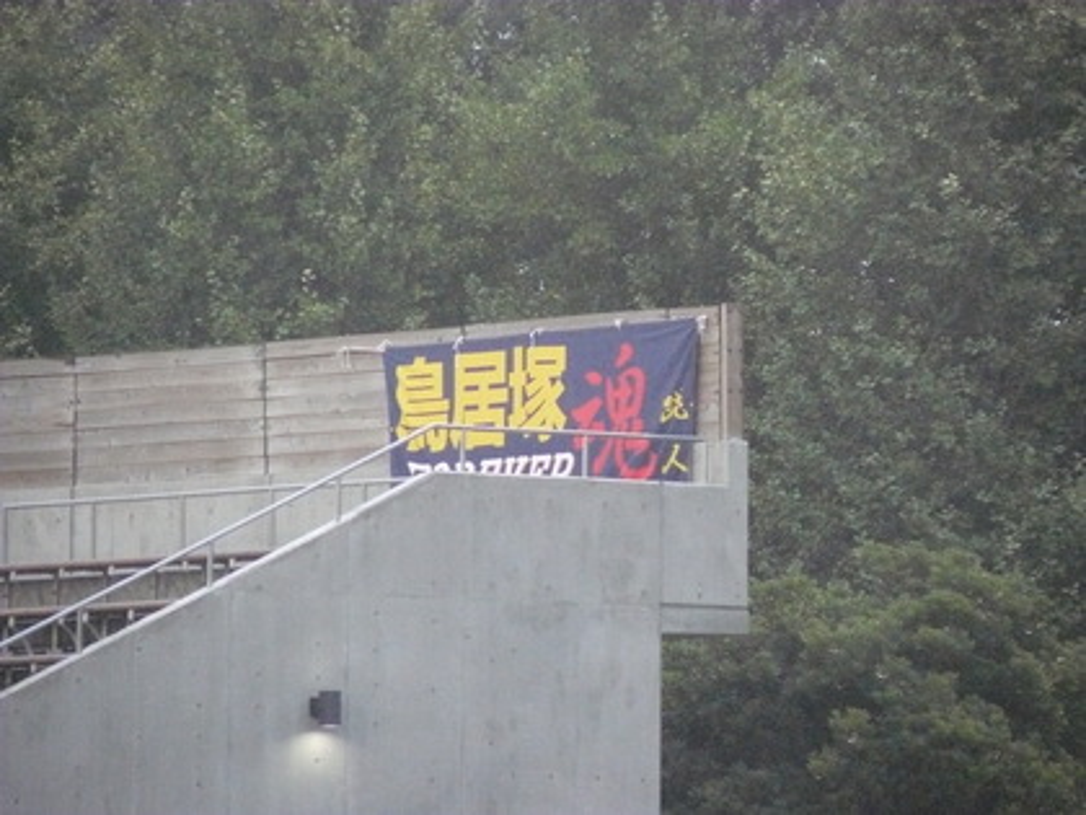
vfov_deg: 3.4
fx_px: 13553
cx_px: 543
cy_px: 408
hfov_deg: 4.6
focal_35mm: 432
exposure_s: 1/100
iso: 800
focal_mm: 72
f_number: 3.3
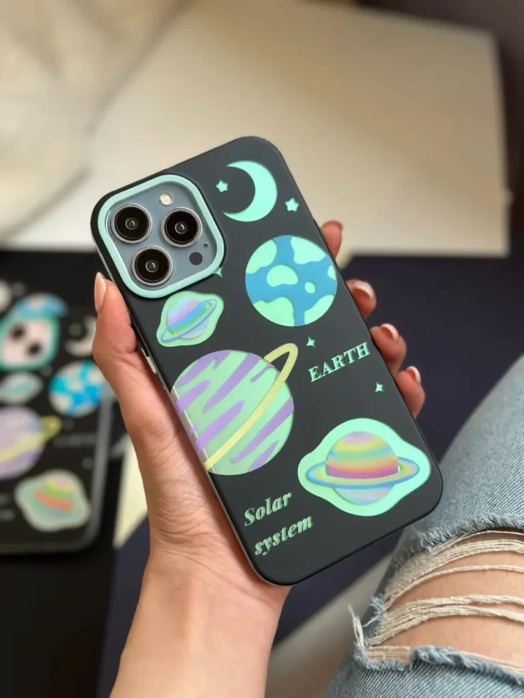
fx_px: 969
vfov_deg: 39.7
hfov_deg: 30.3
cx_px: 262
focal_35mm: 48
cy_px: 349
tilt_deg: -54.2
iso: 200
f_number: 1.78
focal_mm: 6.86
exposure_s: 1/60
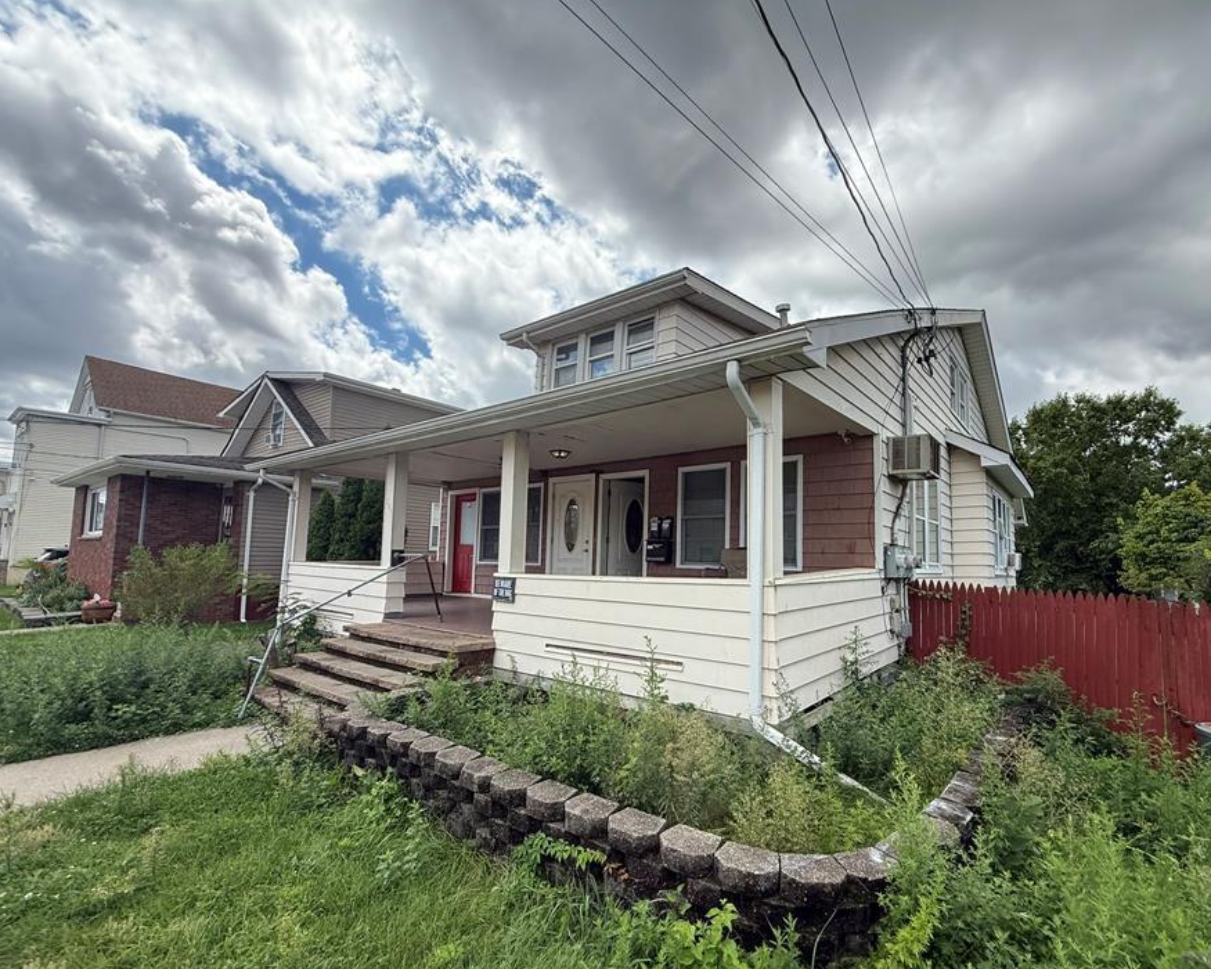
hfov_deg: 92.7
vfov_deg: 80.3
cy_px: 519
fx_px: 573
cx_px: 680
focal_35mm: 16
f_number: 2.2
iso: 50
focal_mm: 2.22
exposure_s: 1/914
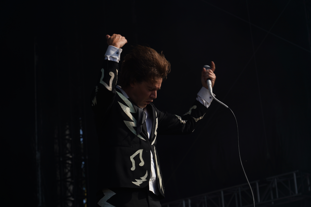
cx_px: 156
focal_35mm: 105
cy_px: 104
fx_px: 907
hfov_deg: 19.5
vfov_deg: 13.0
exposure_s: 1/400
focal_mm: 105
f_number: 7.1
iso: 100
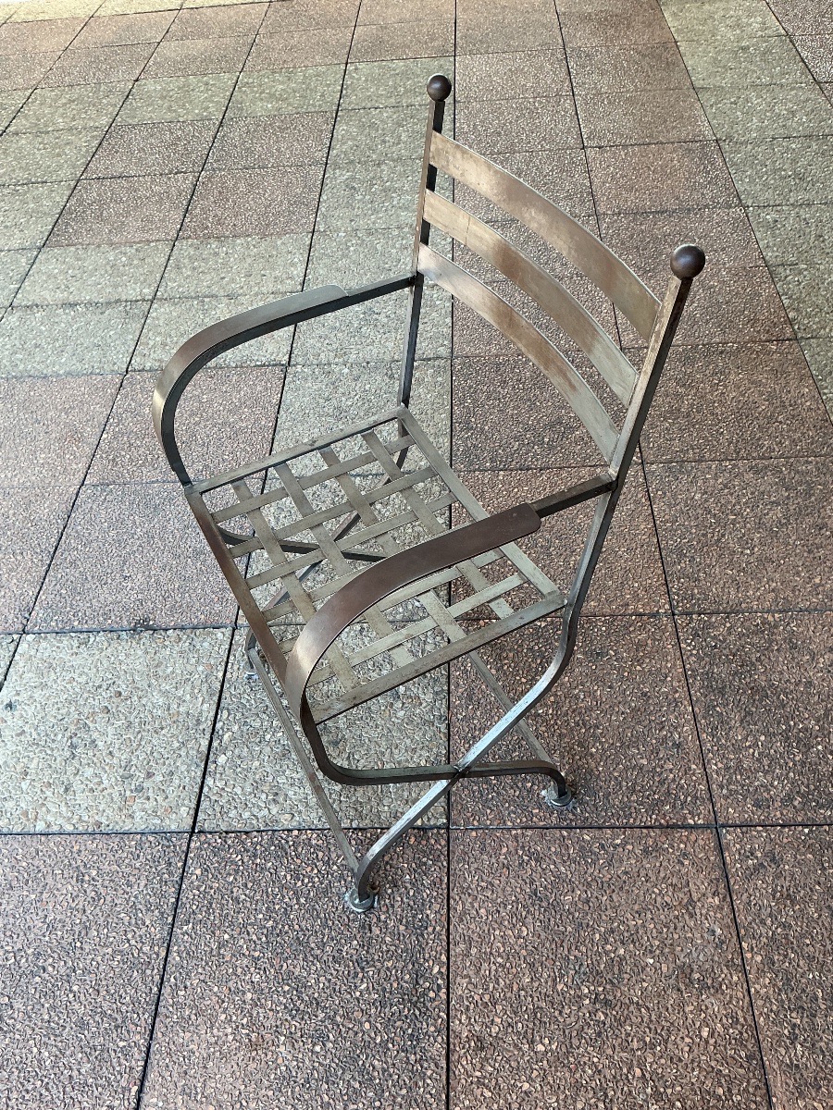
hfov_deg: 48.2
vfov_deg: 61.7
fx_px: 930
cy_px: 555
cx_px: 416
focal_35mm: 29
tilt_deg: -47.8
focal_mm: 3
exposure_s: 1/120
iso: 32
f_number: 1.8
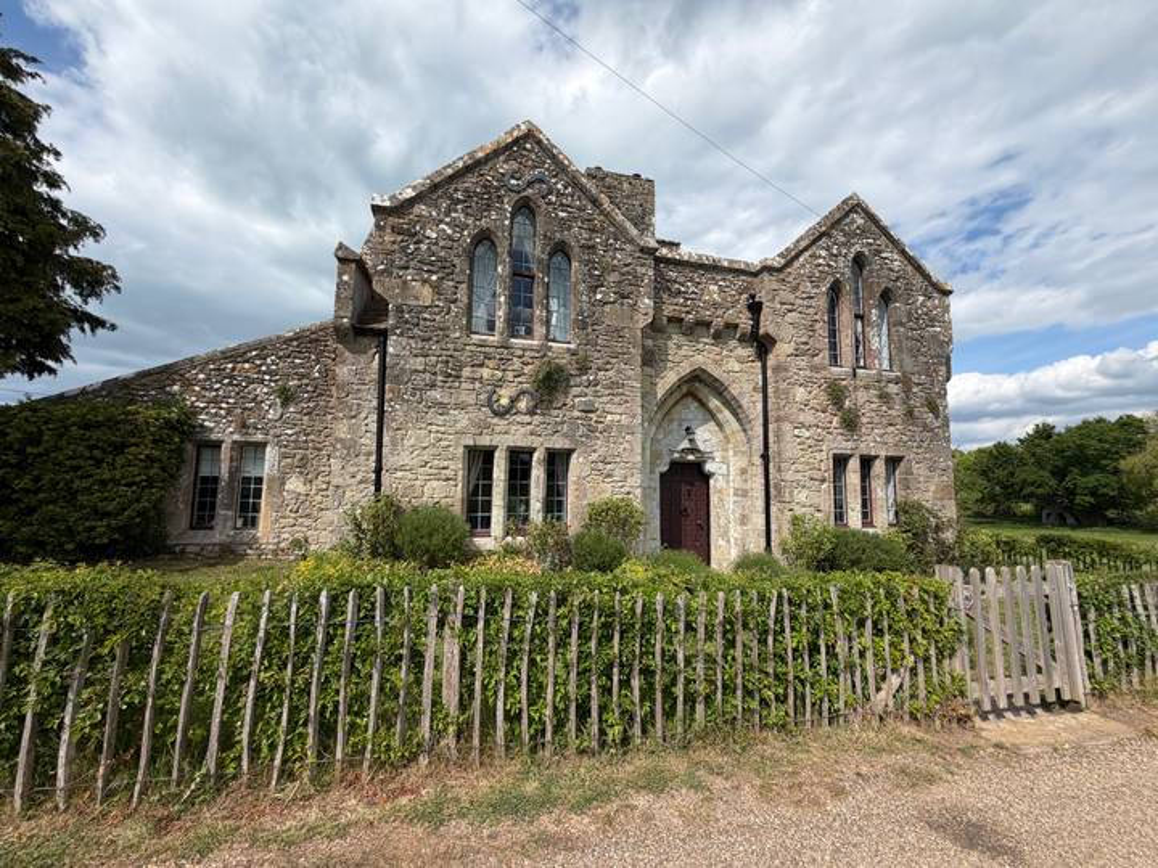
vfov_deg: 85.7
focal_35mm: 14
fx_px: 468
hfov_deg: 102.1
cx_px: 579
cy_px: 434
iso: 20
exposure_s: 1/914
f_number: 2.2
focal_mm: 2.22
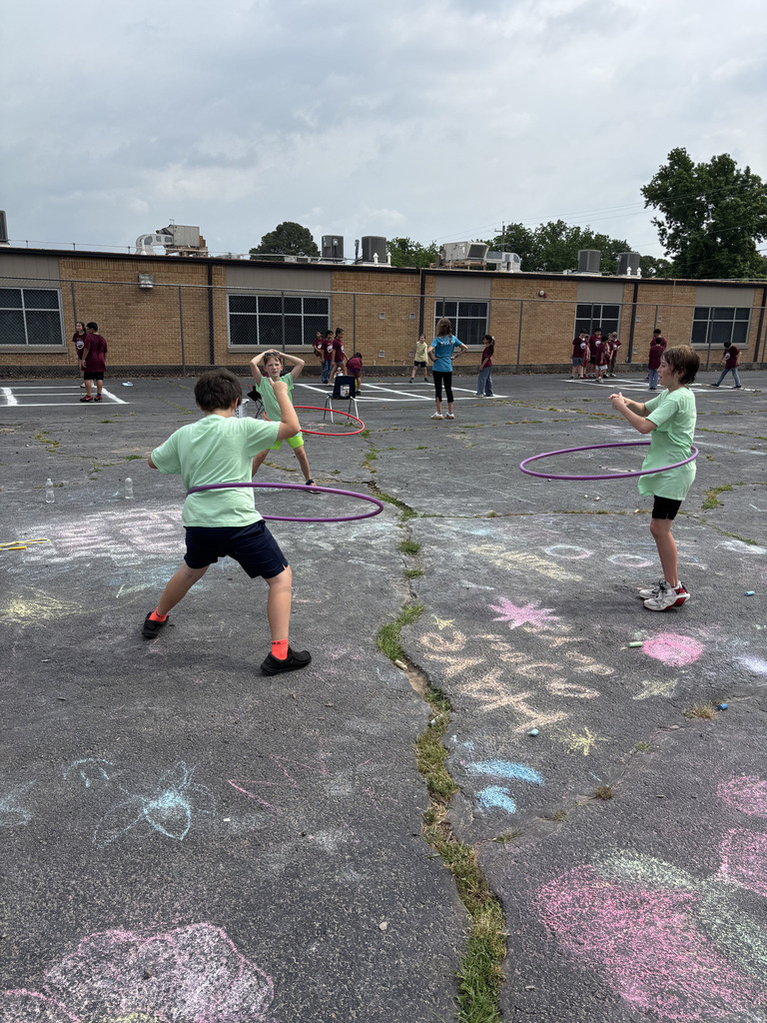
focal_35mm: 26
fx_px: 768
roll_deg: -1.3
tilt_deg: -14.2
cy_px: 512
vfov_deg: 67.3
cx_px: 384
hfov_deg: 53.1
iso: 50
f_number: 1.6
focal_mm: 5.96
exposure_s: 1/3311
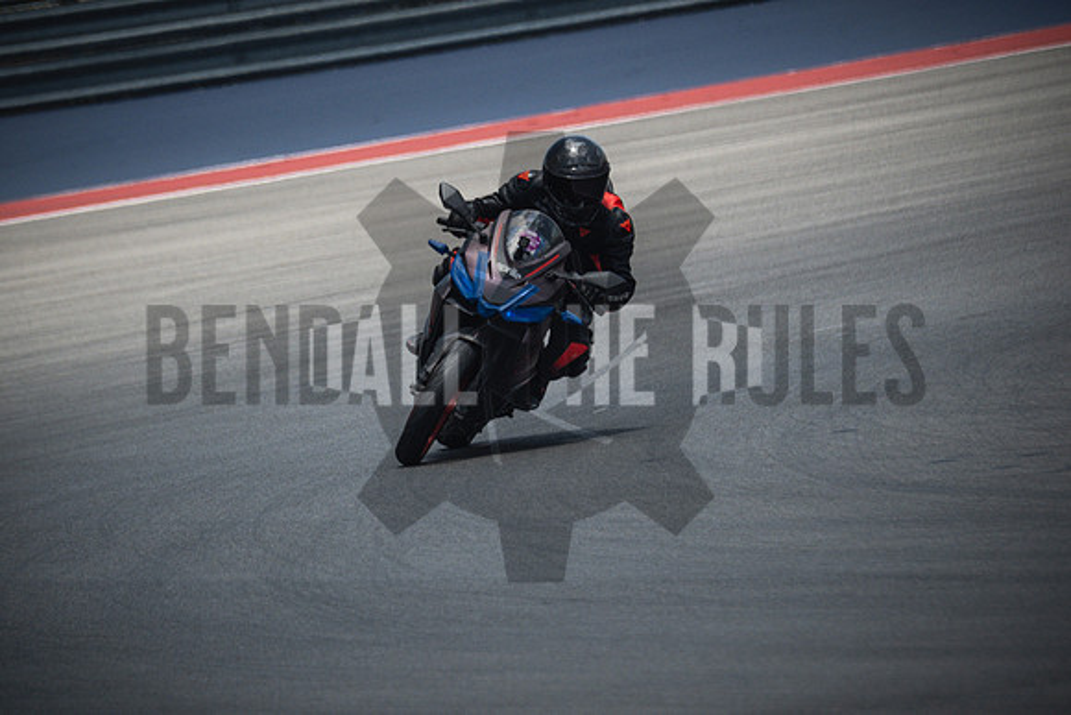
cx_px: 536
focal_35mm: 600
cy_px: 358
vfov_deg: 2.3
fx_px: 17853
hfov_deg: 3.4
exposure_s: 1/2000
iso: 800
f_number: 5.6
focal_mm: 400
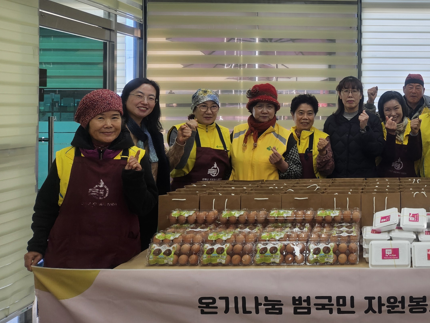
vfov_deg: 33.1
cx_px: 401
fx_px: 534
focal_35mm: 43
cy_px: 92
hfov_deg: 40.0
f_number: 1.8
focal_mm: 5.4
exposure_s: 1/120
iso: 40
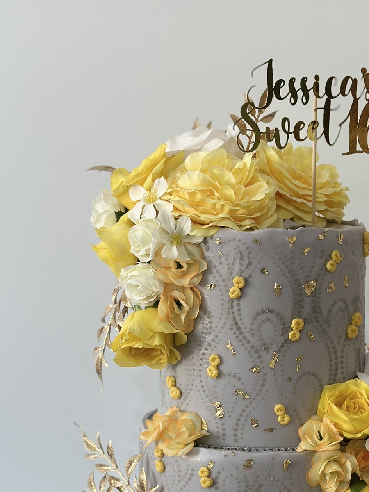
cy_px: 386
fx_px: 1109
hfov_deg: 18.8
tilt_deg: -13.1
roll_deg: -1.3
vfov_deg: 24.7
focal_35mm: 78
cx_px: 265
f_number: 1.78
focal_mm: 6.86
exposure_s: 1/121
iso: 125
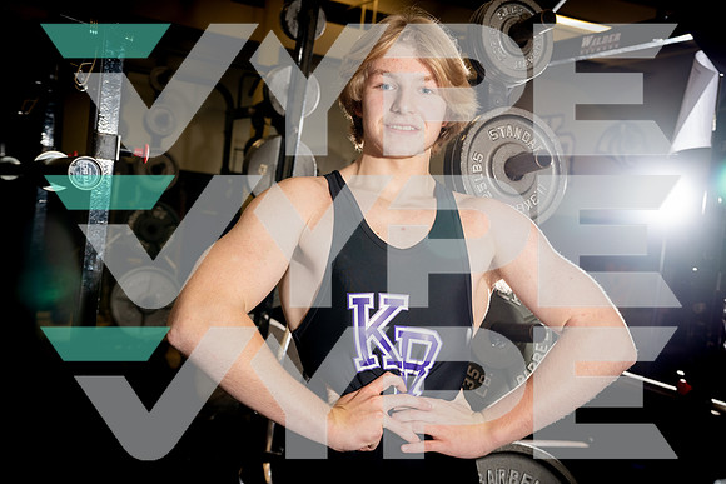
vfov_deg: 31.9
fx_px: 847
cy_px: 242
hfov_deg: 46.4
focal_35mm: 42
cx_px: 363
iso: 500
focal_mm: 42
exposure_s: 1/250
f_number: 5
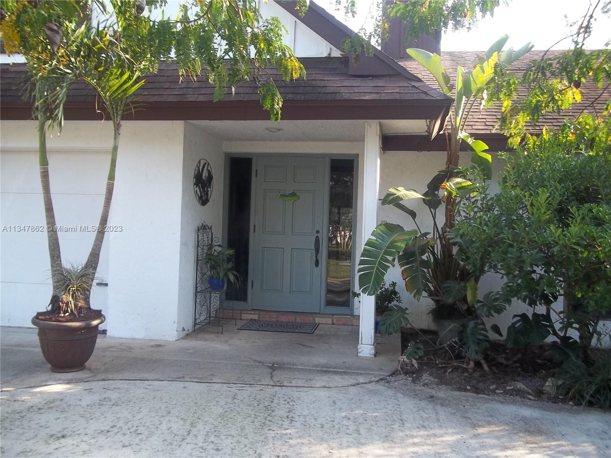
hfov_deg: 56.8
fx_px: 565
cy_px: 229
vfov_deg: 44.2
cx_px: 306
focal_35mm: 32
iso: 64
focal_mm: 5.7
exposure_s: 1/125
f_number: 2.9
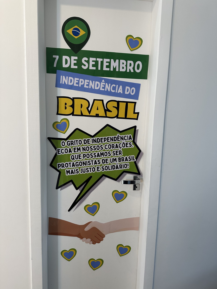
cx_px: 108
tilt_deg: -8.1
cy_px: 144
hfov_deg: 56.8
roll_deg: -2.6
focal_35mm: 24
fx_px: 201
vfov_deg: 71.6
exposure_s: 1/120
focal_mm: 6.86
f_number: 1.78
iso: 160
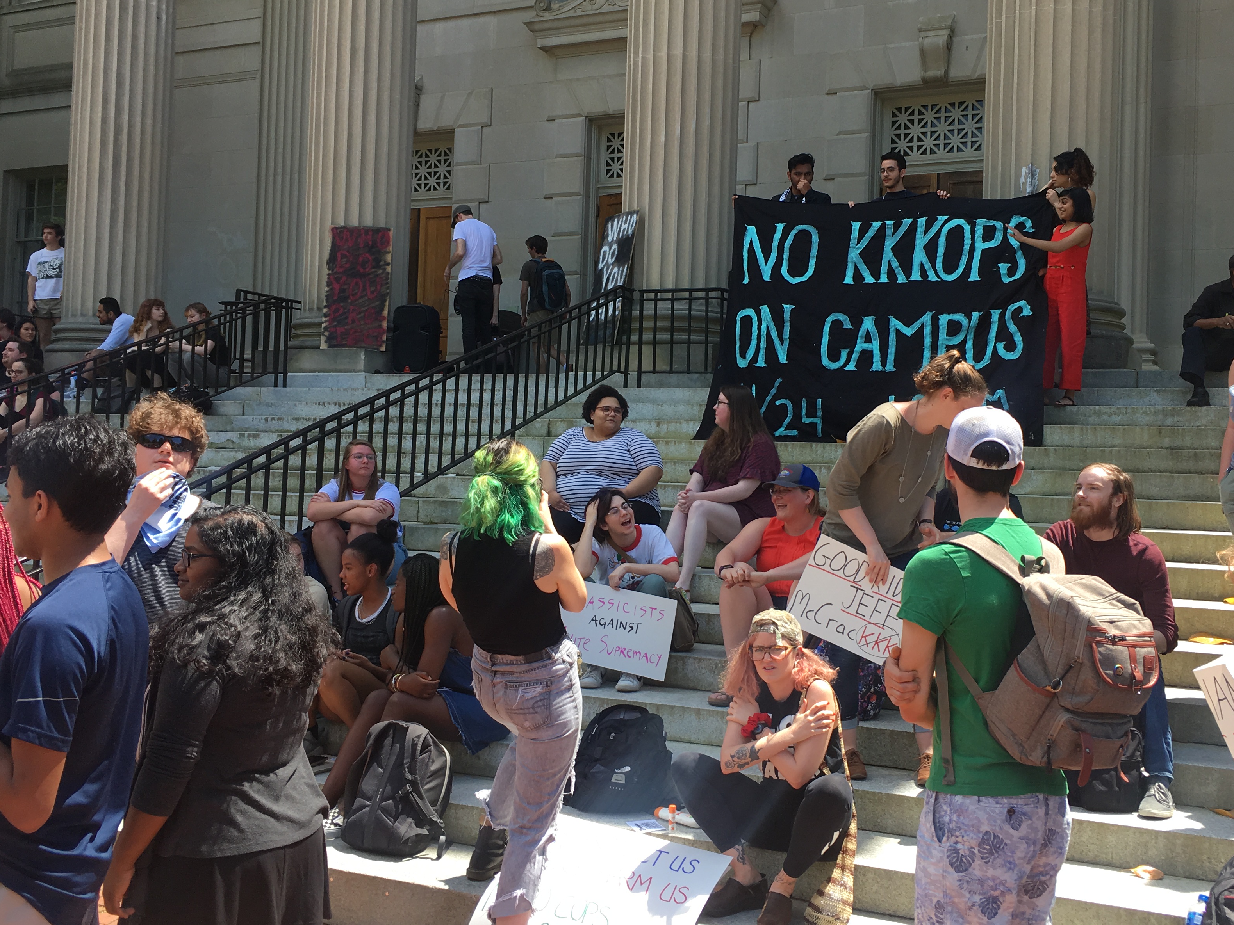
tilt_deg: +3.0
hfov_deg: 50.0
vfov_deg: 38.6
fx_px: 1319
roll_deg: -3.3
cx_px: 685
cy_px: 427
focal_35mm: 37
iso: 25
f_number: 2.2
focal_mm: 4.15
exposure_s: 1/513
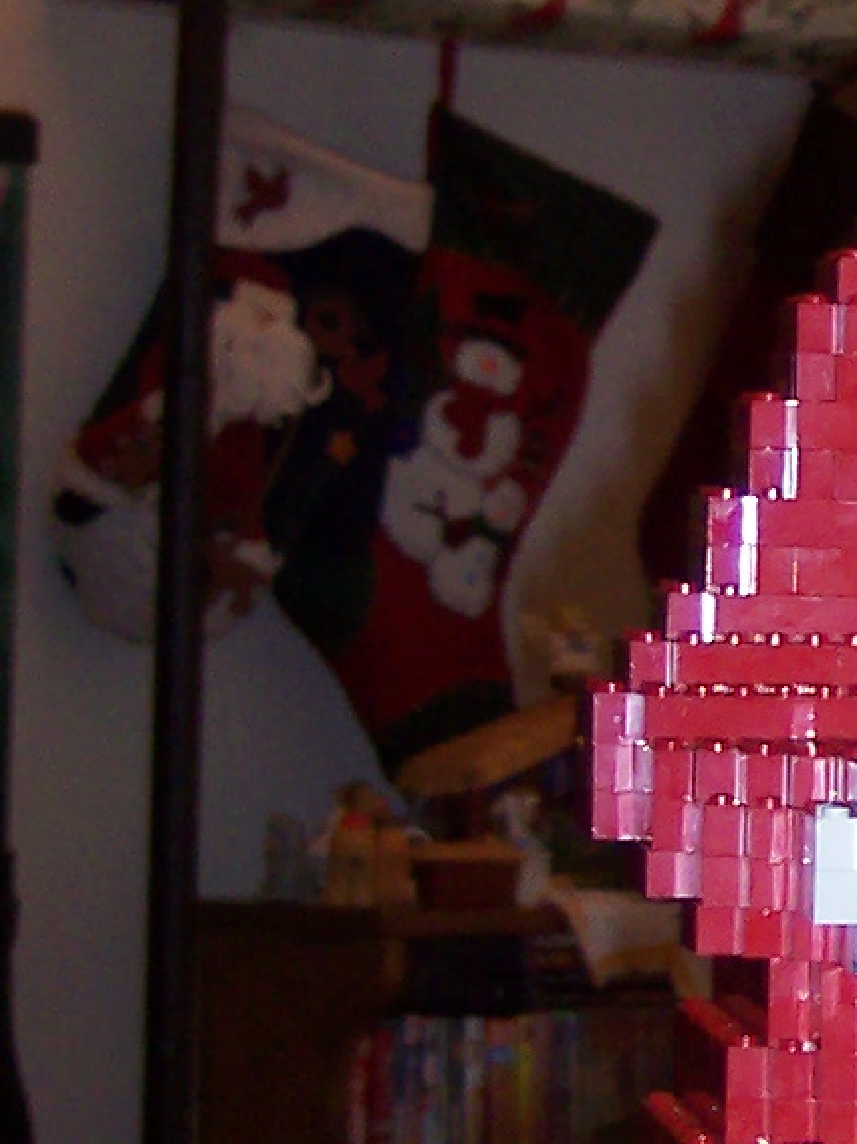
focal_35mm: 170
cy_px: 529
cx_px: 1674
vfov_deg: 11.6
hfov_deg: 8.3
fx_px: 5618
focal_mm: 8
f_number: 2.8
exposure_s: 1/30
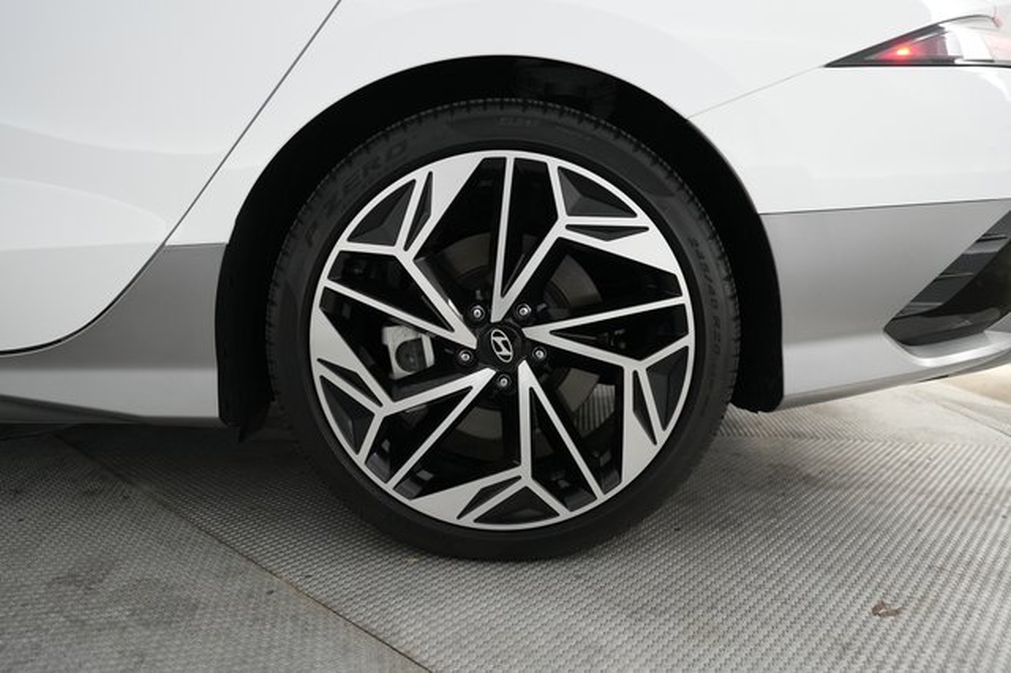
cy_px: 336
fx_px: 702
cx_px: 506
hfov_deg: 71.5
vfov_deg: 51.2
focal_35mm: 25
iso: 2500
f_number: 2.8
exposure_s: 1/160
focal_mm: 25
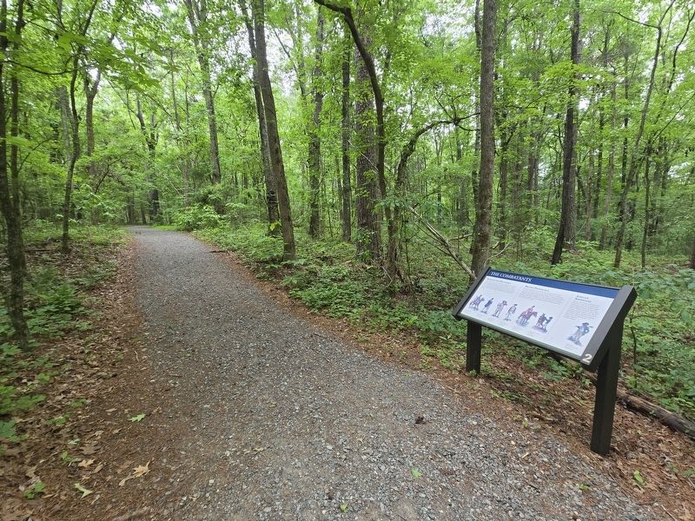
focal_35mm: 13
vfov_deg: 89.9
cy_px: 260
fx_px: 261
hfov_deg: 106.2
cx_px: 348
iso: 50
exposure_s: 1/120
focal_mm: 2.2
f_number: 2.2
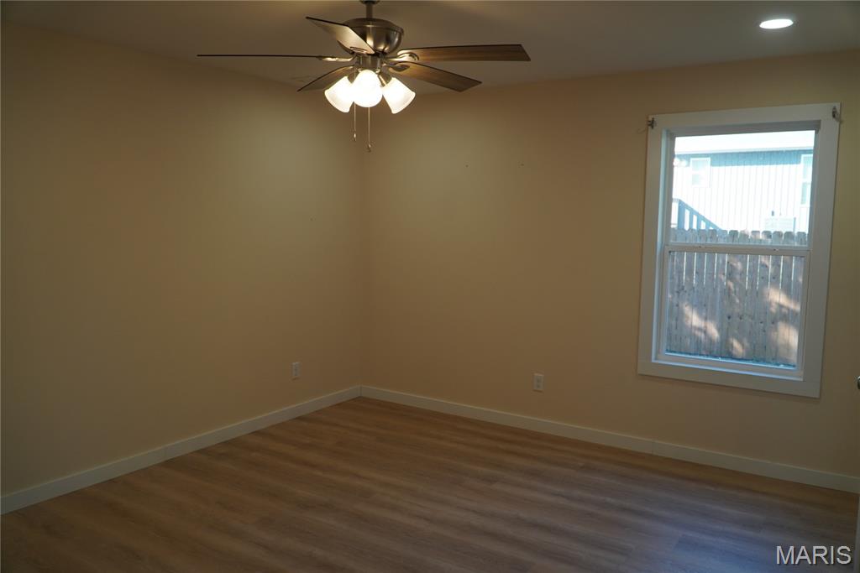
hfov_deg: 67.4
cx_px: 430
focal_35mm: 27
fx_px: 645
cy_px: 286
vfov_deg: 47.9
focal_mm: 18
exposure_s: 1/160
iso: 320
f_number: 4
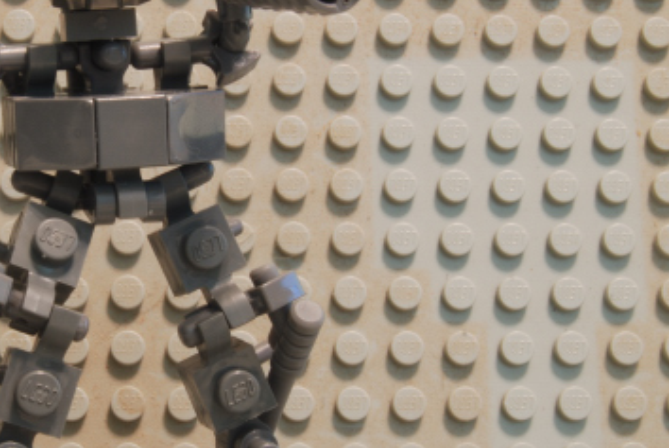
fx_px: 1766
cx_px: 125
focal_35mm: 95
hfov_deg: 21.2
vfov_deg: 14.5
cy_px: 219
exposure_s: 20
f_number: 29
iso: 100
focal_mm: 35
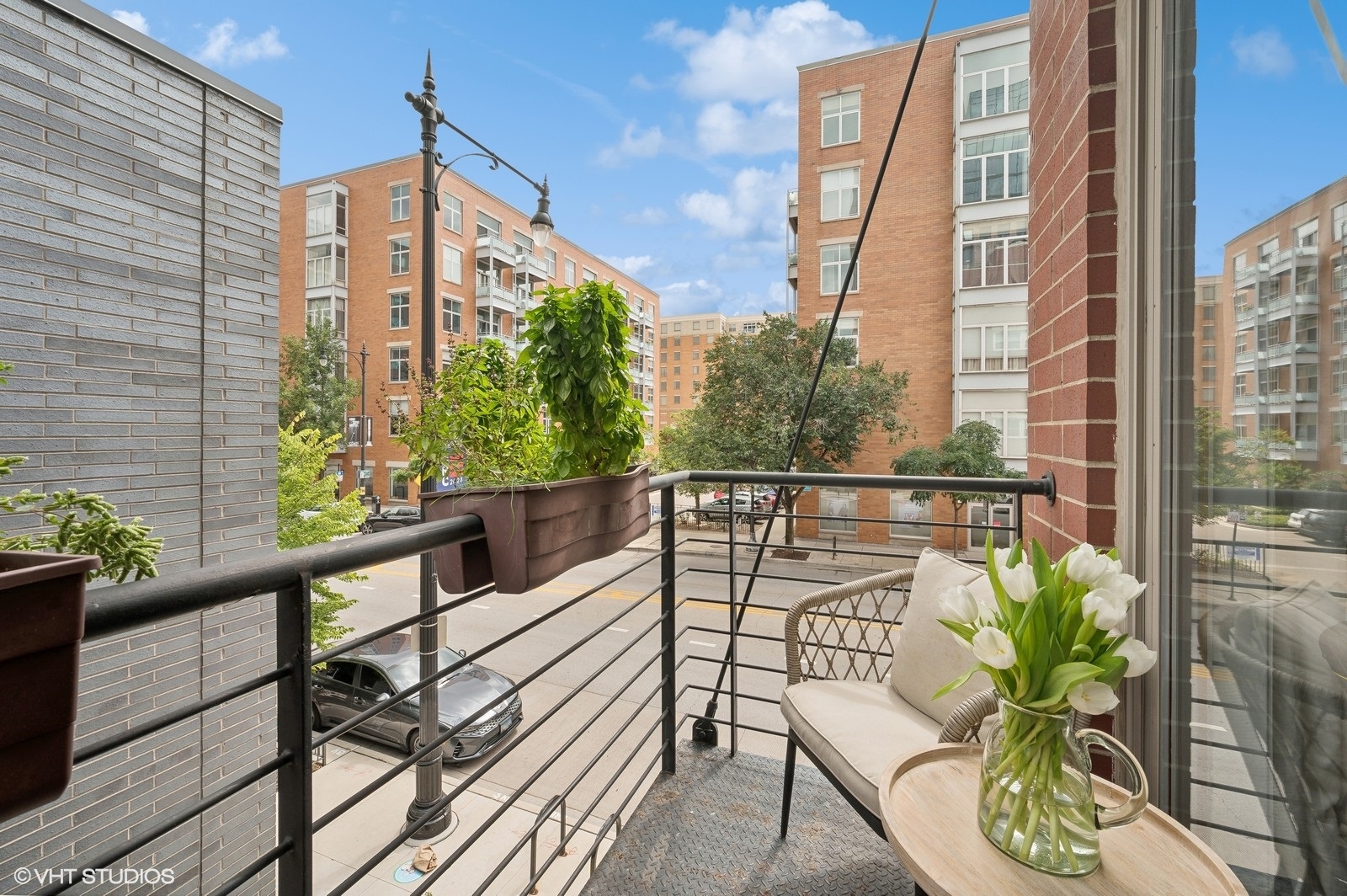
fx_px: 523
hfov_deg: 104.3
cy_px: 448
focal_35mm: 14
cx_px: 674
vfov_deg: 81.1
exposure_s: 1/25
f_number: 13
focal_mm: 14
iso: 100
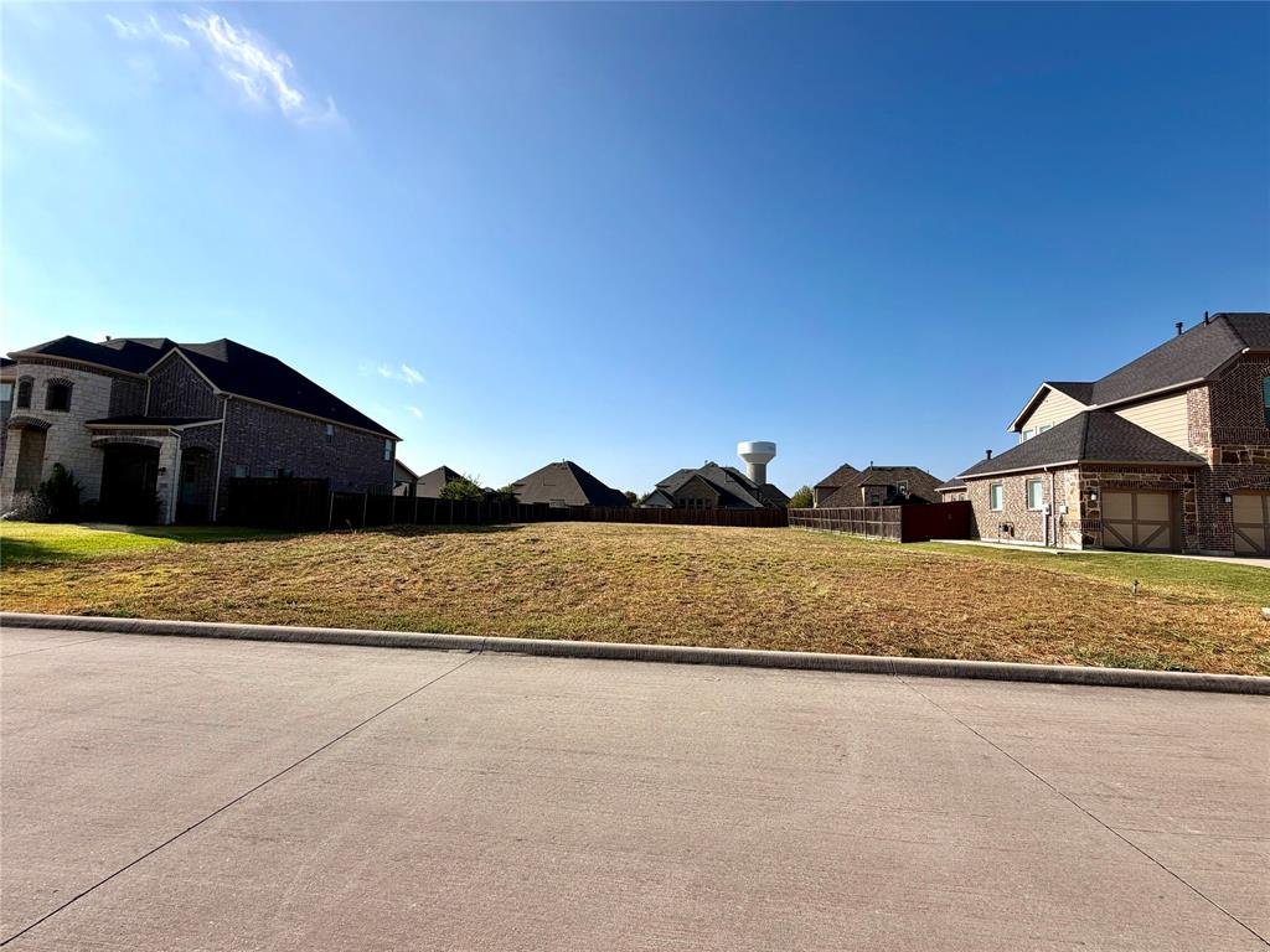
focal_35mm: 14
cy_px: 476
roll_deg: -1.0
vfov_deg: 85.7
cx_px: 635
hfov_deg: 102.1
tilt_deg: +3.9
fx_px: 514
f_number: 2.2
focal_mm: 2.22
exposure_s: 1/1167
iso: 20
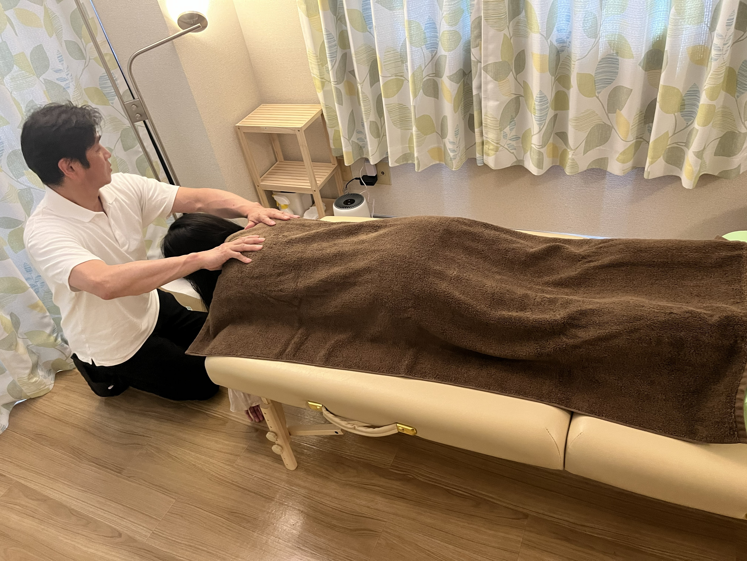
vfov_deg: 53.1
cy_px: 280
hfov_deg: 67.3
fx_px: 561
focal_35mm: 26
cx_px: 374
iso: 400
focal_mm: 5.1
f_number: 1.6
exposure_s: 1/50
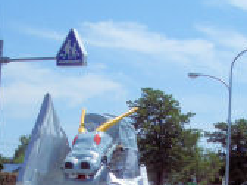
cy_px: 190
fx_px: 735
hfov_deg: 19.1
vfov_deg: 14.1
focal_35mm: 103
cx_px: 129
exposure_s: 1/1000
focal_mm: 6.8
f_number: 4.6
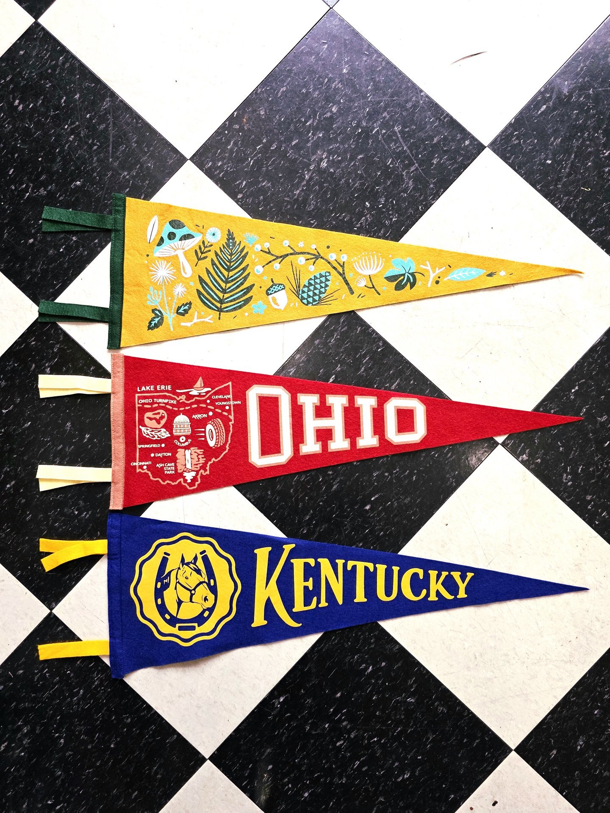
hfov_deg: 58.9
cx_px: 305
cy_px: 406
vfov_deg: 73.9
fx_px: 540
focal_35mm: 23
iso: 250
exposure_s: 1/120
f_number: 1.7
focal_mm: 6.3
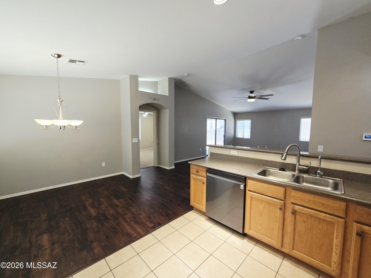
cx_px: 186
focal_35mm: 13
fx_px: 139
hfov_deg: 106.2
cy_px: 139
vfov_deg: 89.9
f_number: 2.2
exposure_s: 1/60
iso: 100
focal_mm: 2.2
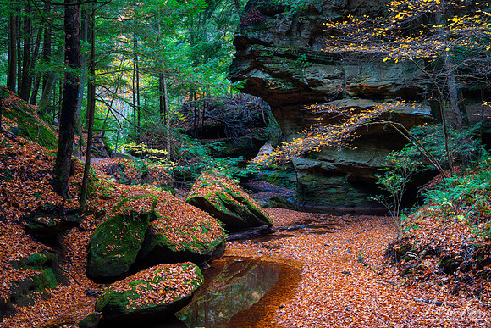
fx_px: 846
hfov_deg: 32.4
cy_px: 164
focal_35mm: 62
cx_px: 246
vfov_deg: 21.9
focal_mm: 62
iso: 100
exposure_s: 2
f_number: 13
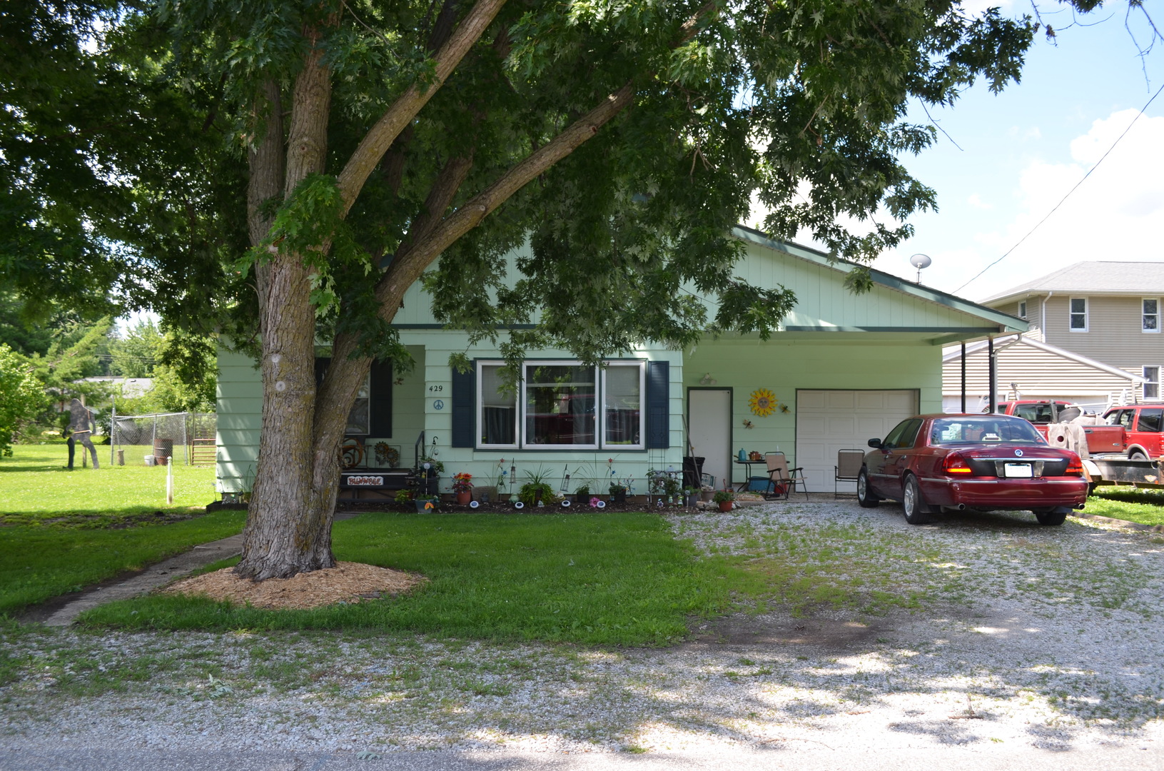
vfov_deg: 43.4
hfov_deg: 62.0
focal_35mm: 30
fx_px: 968
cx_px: 582
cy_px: 386
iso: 100
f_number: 5.6
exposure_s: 1/200
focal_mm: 20
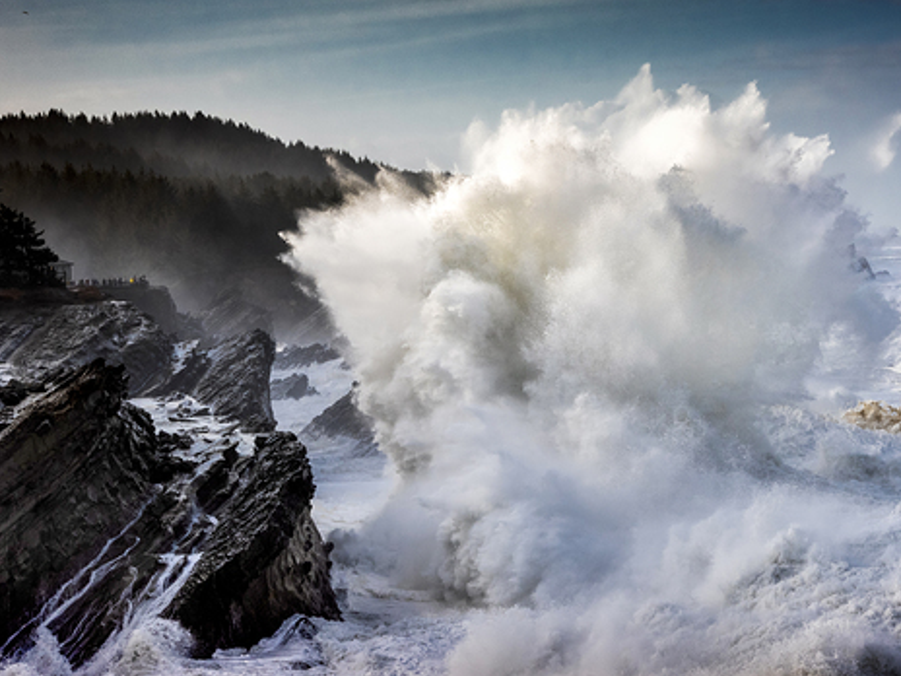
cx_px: 530
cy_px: 312
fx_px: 2915
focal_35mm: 112
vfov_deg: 13.2
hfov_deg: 17.6
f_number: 11
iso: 1600
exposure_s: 1/1600
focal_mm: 90
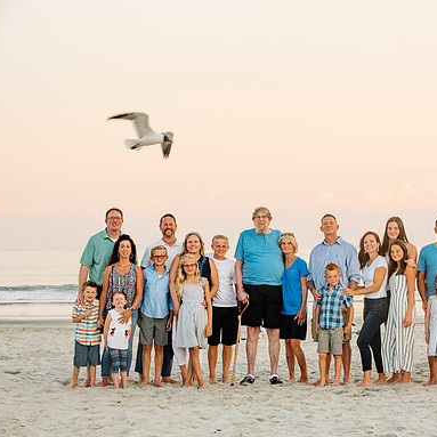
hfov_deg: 15.0
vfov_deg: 15.0
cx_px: 299
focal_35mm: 116
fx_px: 1657
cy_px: 220
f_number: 8
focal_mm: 90
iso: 500
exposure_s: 1/160
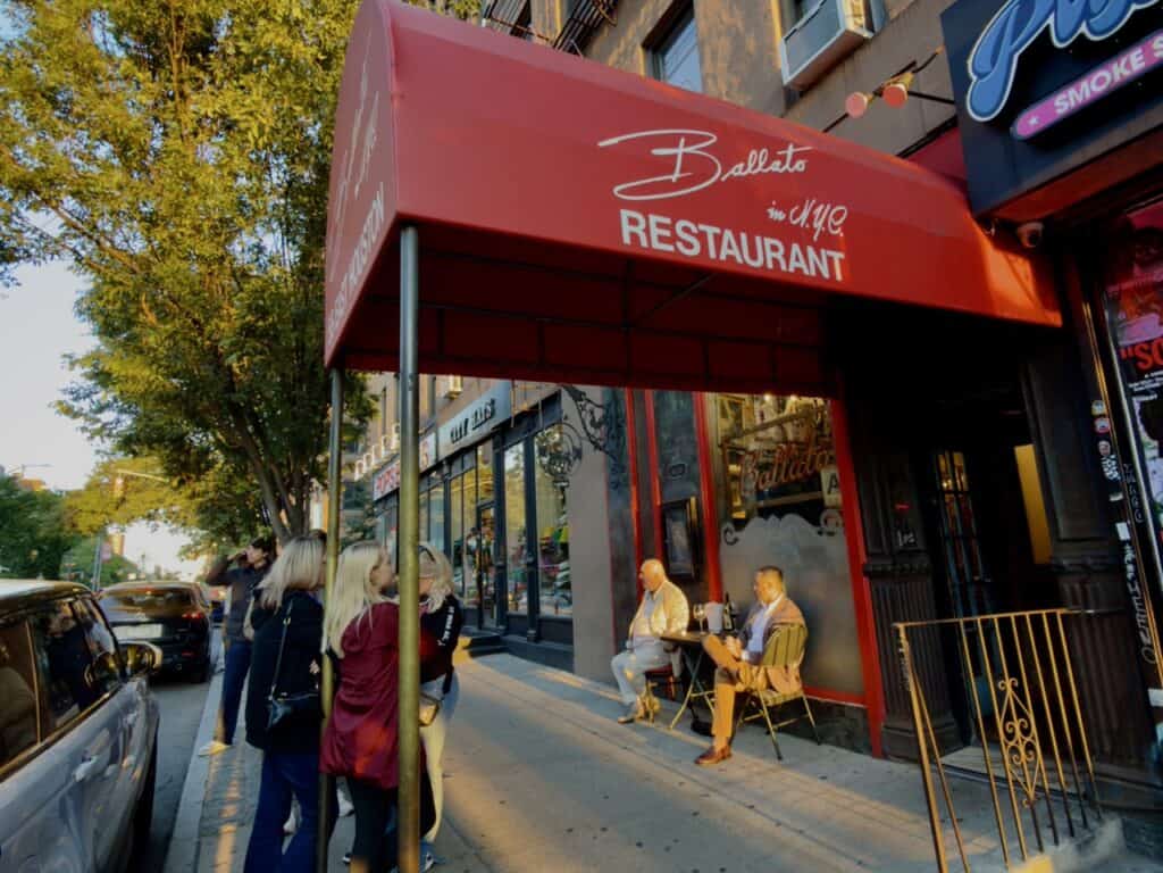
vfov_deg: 66.0
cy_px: 436
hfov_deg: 81.7
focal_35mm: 20
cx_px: 582
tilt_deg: +11.7
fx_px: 672
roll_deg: +2.9
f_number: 2.2
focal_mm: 2.22
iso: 80
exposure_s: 1/30
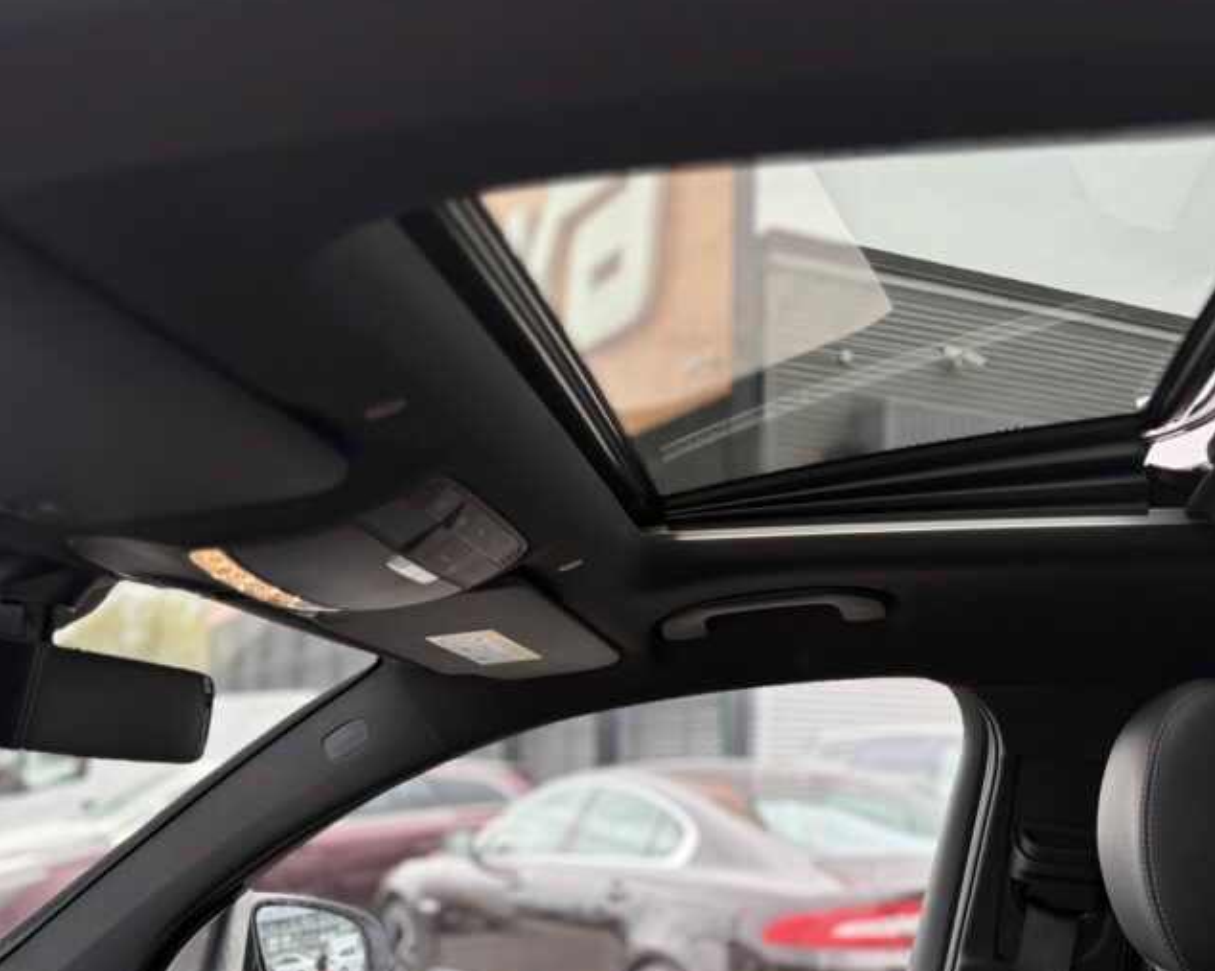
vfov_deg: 36.2
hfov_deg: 44.8
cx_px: 609
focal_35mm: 41
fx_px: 1474
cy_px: 632
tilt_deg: +5.5
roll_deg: -0.8
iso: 40
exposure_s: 1/242
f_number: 1.6
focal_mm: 5.96
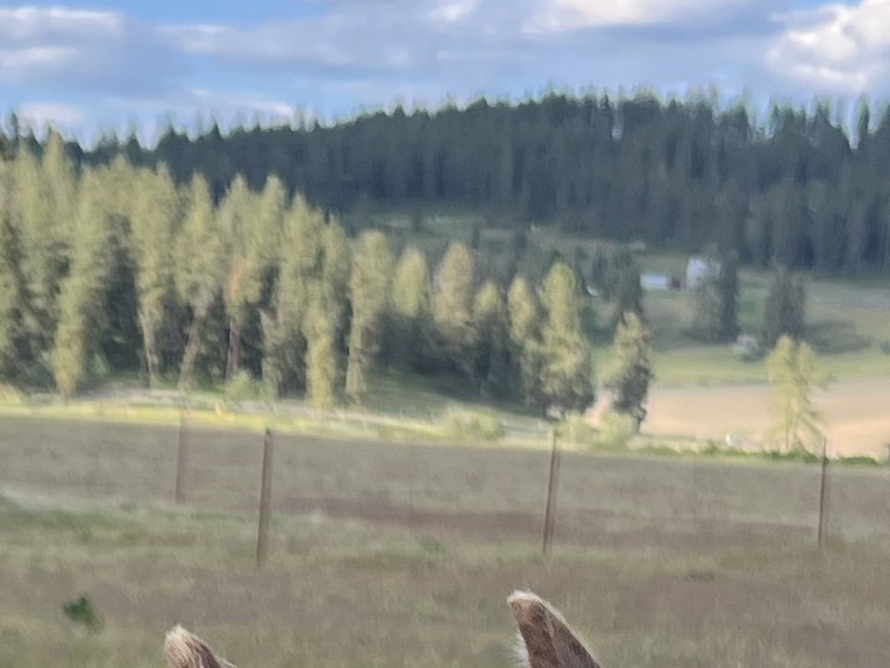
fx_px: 3523
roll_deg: -3.0
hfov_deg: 14.3
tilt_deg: -12.2
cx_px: 218
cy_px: 1196
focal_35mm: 137
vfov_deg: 10.2
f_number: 1.6
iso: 50
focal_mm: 5.1
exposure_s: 1/845
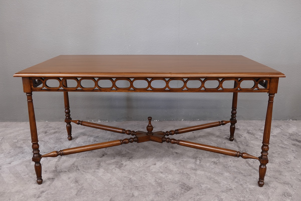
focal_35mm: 33
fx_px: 276
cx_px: 150
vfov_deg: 40.0
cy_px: 100
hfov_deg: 57.2
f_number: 3
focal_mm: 12.12
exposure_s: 1/5
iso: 125
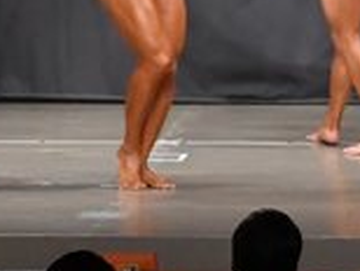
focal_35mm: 420
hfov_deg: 4.7
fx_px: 4375
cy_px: -107
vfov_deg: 3.5
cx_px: 165
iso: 6400
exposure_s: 1/400
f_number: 5.6
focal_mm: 58
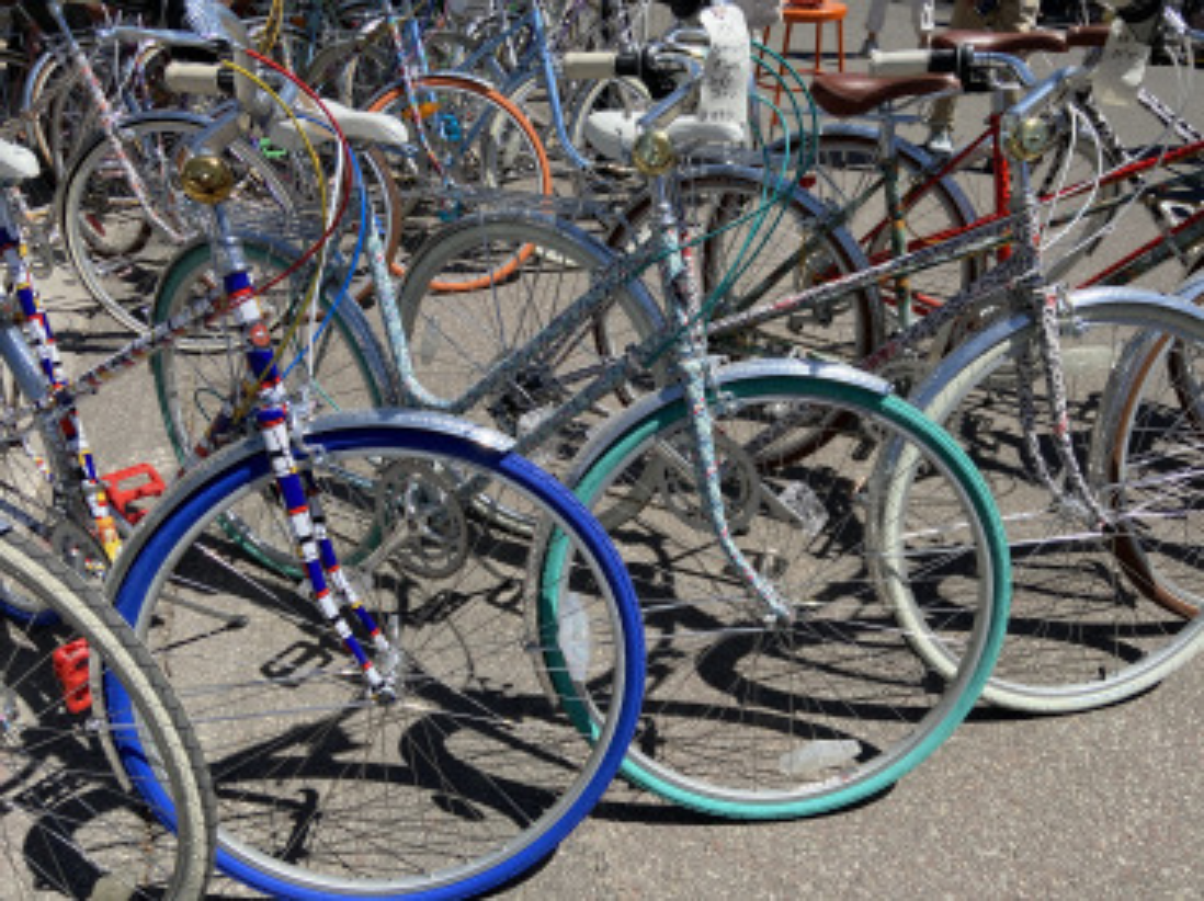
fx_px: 904
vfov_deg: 53.0
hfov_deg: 67.3
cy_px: 450
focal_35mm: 26
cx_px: 602
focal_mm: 4.25
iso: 32
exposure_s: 1/2625
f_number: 1.8
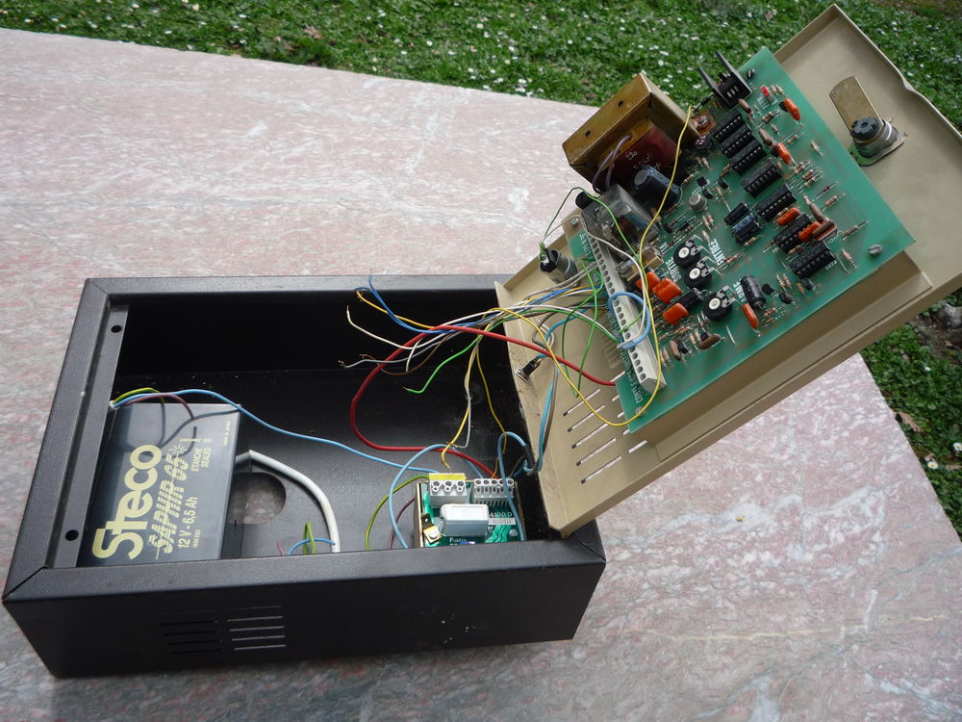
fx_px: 834
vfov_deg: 46.8
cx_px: 481
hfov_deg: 60.0
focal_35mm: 30
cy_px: 361
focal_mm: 5.2
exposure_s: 1/400
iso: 100
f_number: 4.5
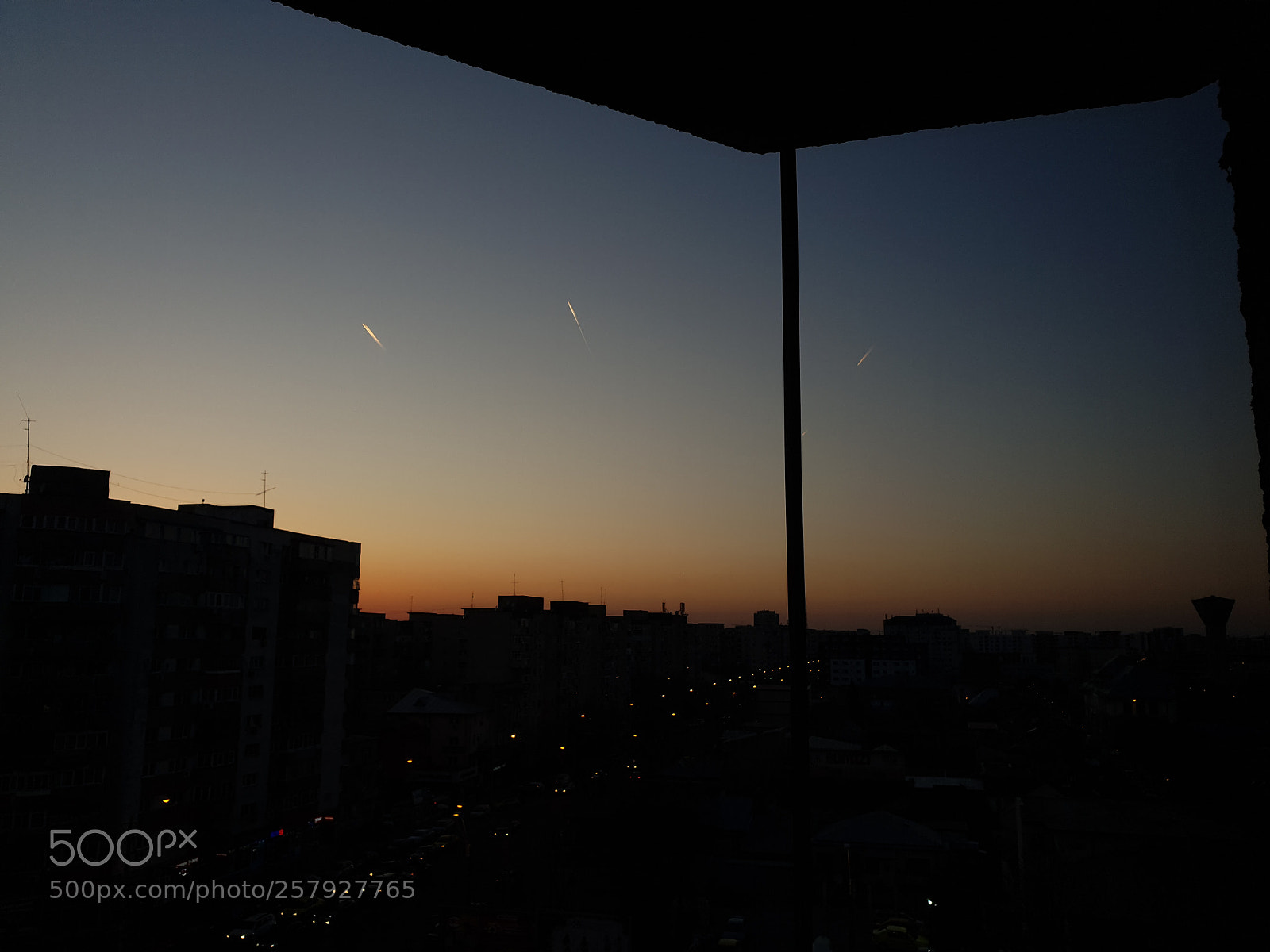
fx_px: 954
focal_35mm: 26
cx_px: 635
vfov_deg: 53.1
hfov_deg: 67.3
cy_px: 476
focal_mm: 4.3
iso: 50
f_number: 2.4
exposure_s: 1/250
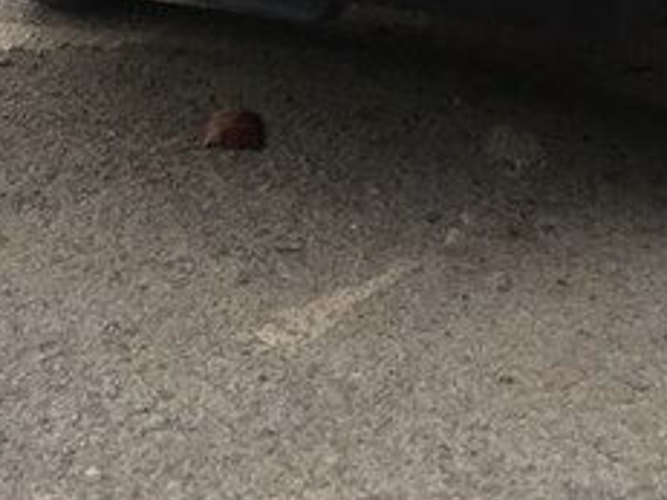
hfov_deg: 23.5
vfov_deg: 16.8
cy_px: -146
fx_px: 1598
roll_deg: -1.4
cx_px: 427
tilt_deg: -9.5
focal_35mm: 83
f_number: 2.2
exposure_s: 1/33
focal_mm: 4.15
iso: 40
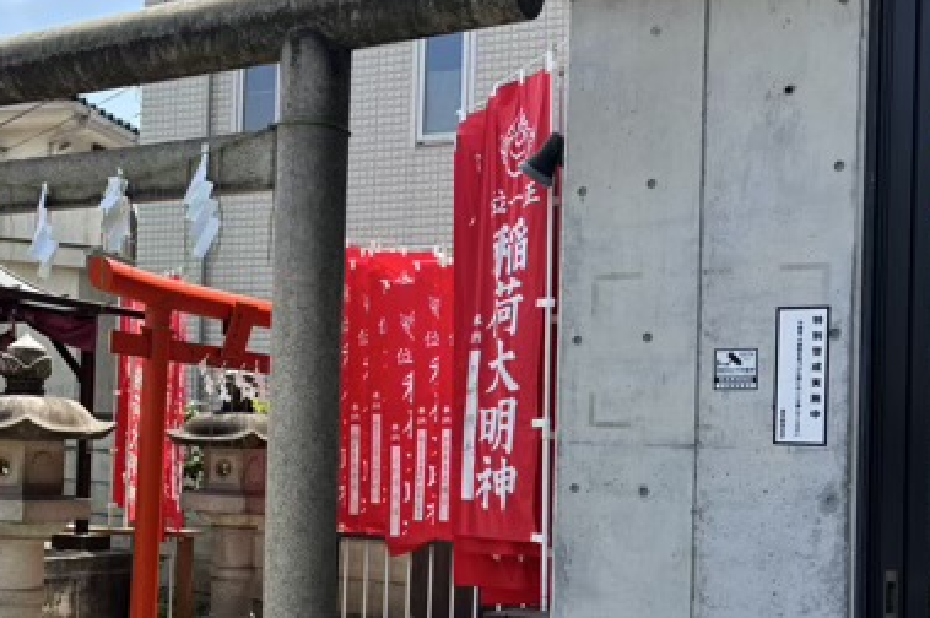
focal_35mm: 50
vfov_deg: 26.8
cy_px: 401
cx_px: 174
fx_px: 1291
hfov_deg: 38.0
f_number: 1.6
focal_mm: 5.96
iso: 50
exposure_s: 1/1311
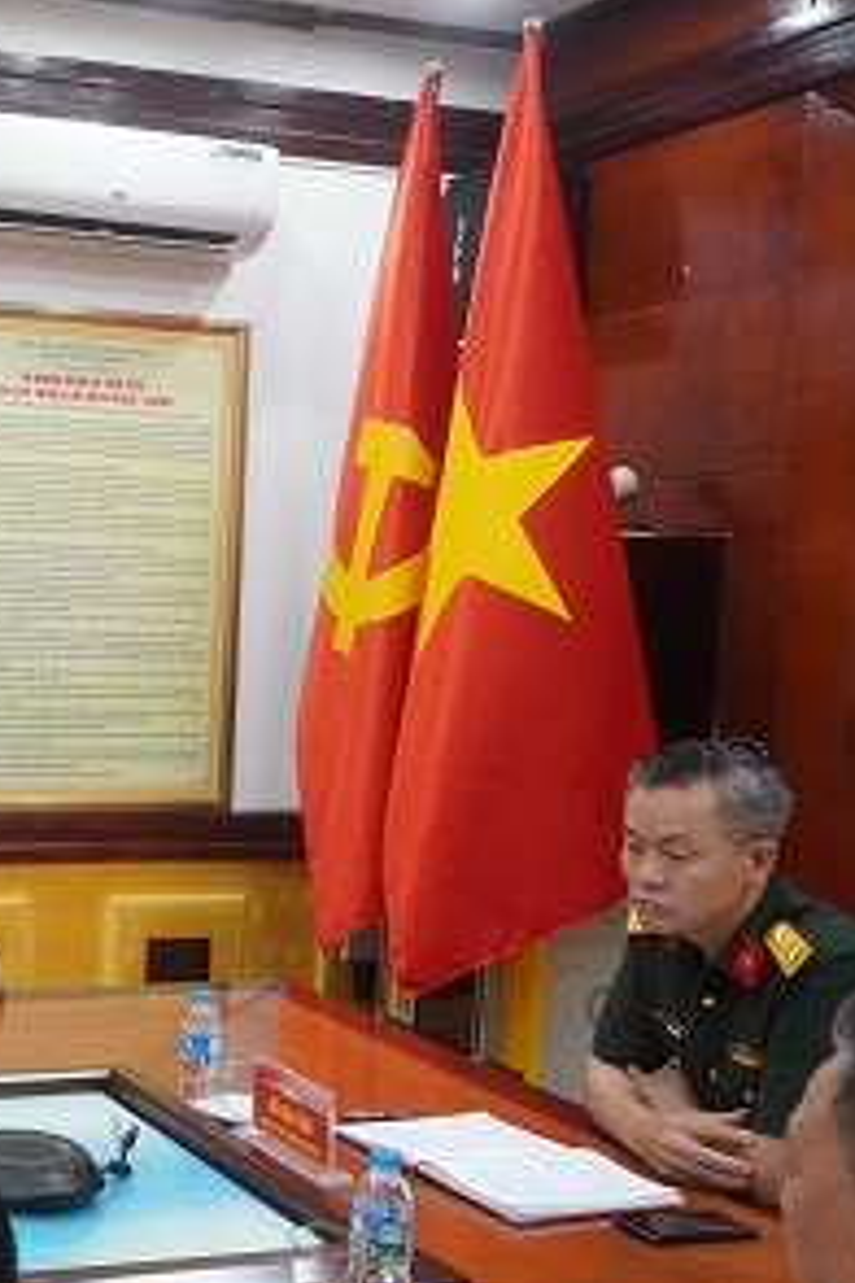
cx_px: -166
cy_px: 679
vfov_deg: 38.9
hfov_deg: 24.1
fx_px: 1817
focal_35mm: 51
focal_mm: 20
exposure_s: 1/100
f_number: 7.1
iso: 5000
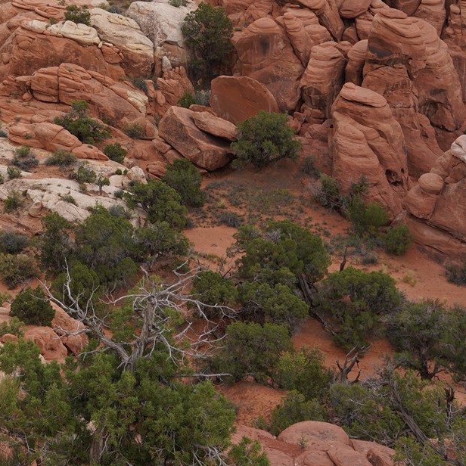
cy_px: 9
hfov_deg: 20.6
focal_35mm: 80
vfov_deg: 21.0
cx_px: -45
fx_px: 1218
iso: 100
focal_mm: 29
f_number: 6.3
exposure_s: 1/100
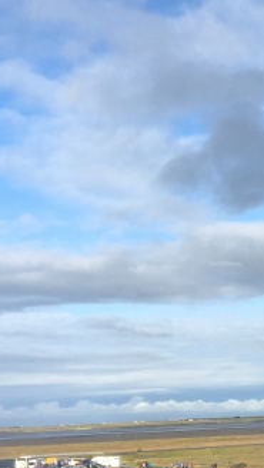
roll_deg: +1.4
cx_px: 388
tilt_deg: +2.6
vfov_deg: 27.1
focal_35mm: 77
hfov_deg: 14.7
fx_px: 956
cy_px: 358
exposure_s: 1/1425
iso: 25
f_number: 2.2
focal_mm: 4.15
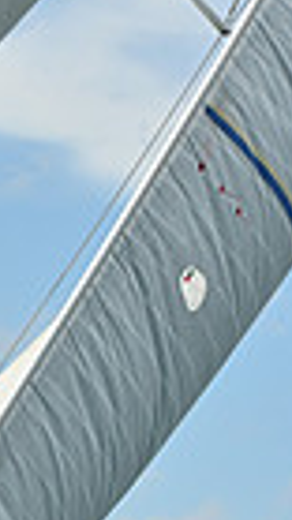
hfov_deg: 2.8
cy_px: 701
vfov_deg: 5.2
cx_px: -782
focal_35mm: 415
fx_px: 5723
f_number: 8
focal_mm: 95
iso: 250
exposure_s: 1/1250
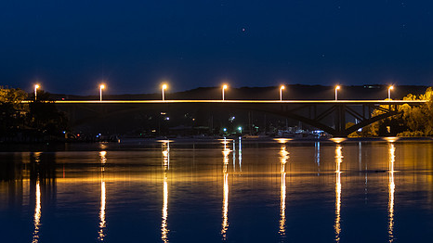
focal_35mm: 125
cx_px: 193
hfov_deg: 17.2
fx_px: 1435
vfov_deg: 9.7
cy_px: 121
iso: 800
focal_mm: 55
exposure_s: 4
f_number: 4.5
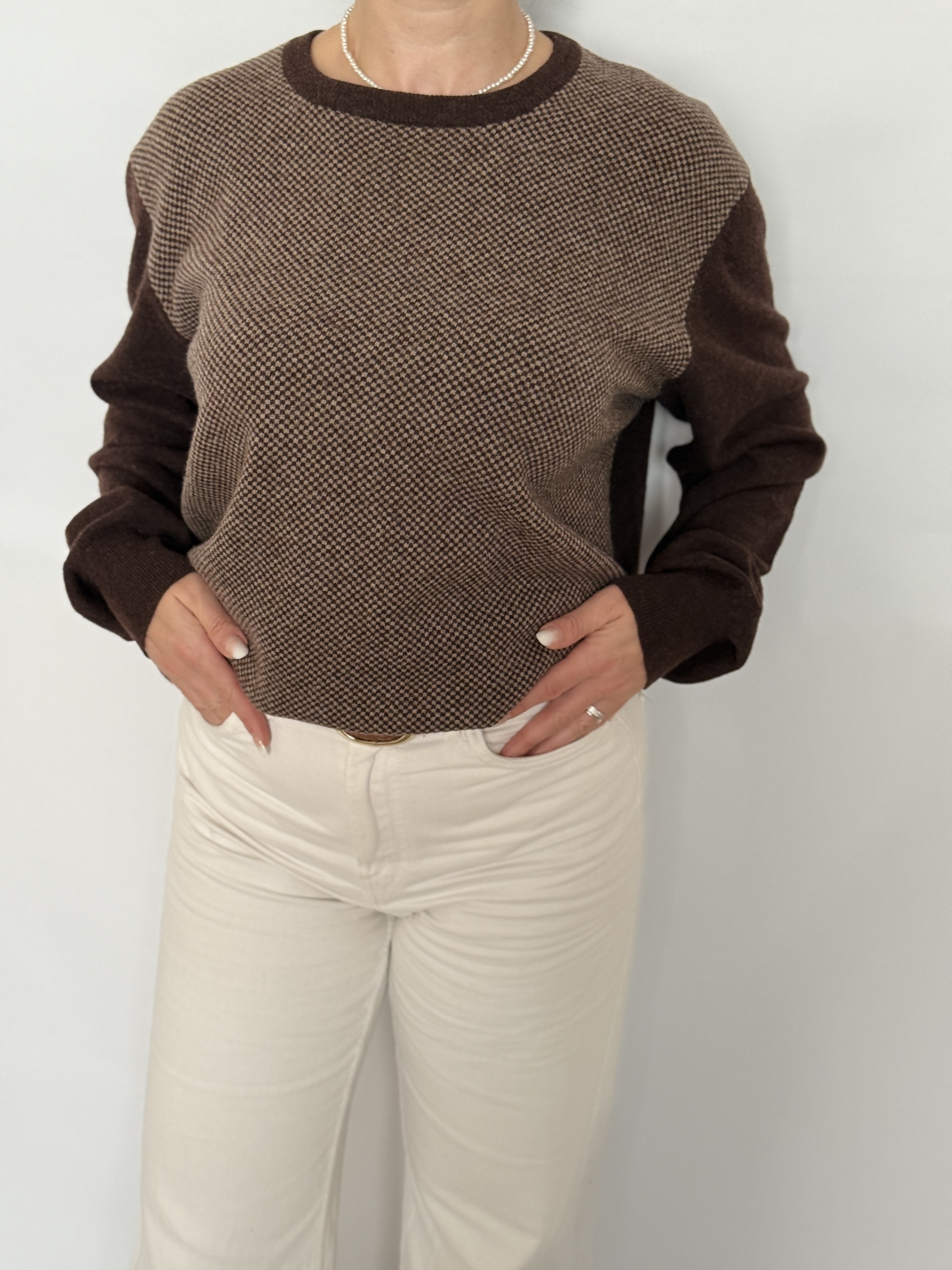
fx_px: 1760
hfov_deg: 30.3
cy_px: 635
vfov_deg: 39.7
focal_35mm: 48
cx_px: 476
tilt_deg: -20.4
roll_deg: -1.4
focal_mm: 6.76
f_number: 1.78
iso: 160
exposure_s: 1/60
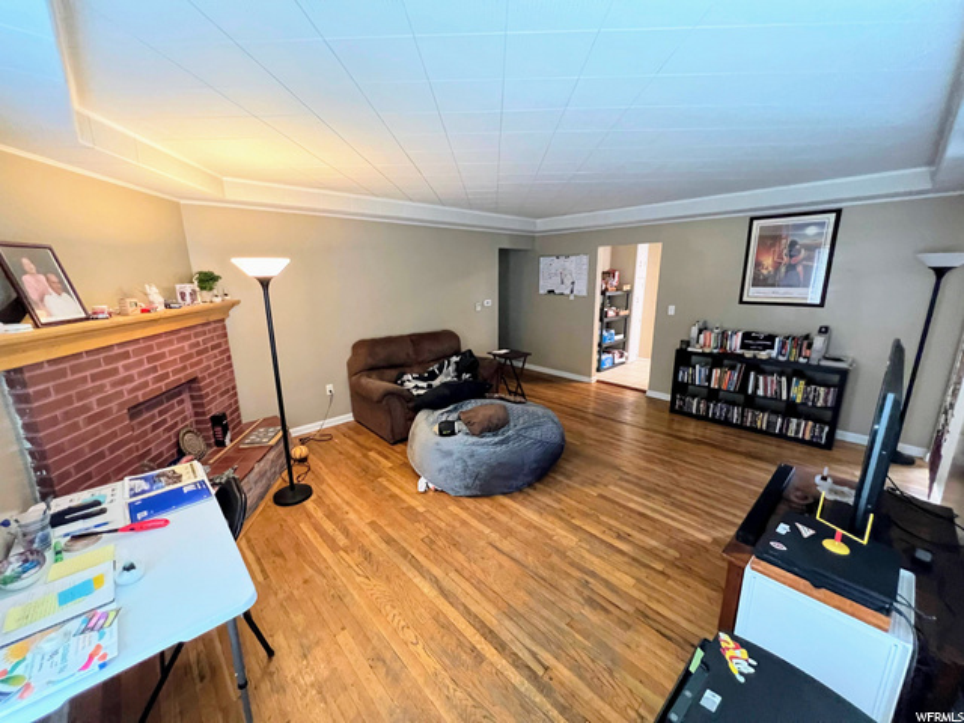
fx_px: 362
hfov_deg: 106.2
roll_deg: +0.2
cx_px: 482
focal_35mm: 13
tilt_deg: -12.8
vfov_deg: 89.9
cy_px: 362
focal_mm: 1.57
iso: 800
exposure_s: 1/60
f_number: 1.8
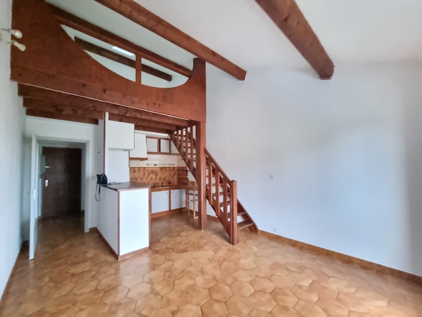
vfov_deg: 89.9
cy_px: 158
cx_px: 211
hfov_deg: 106.2
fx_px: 158
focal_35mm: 13
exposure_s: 1/25
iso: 2000
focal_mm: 2.2
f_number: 2.2
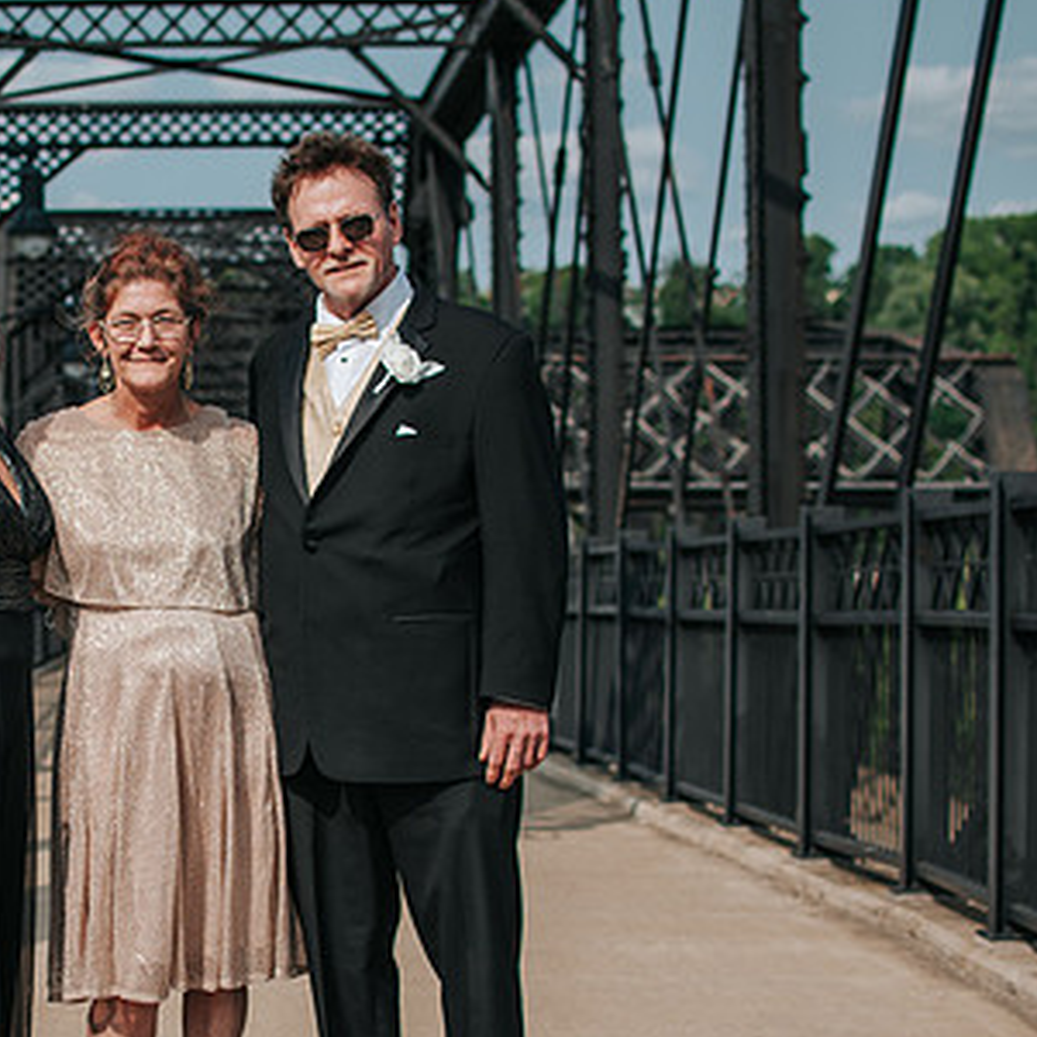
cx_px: 118
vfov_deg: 19.1
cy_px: 643
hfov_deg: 18.8
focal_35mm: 91
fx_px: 3084
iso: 100
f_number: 2.8
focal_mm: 35
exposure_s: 1/3200
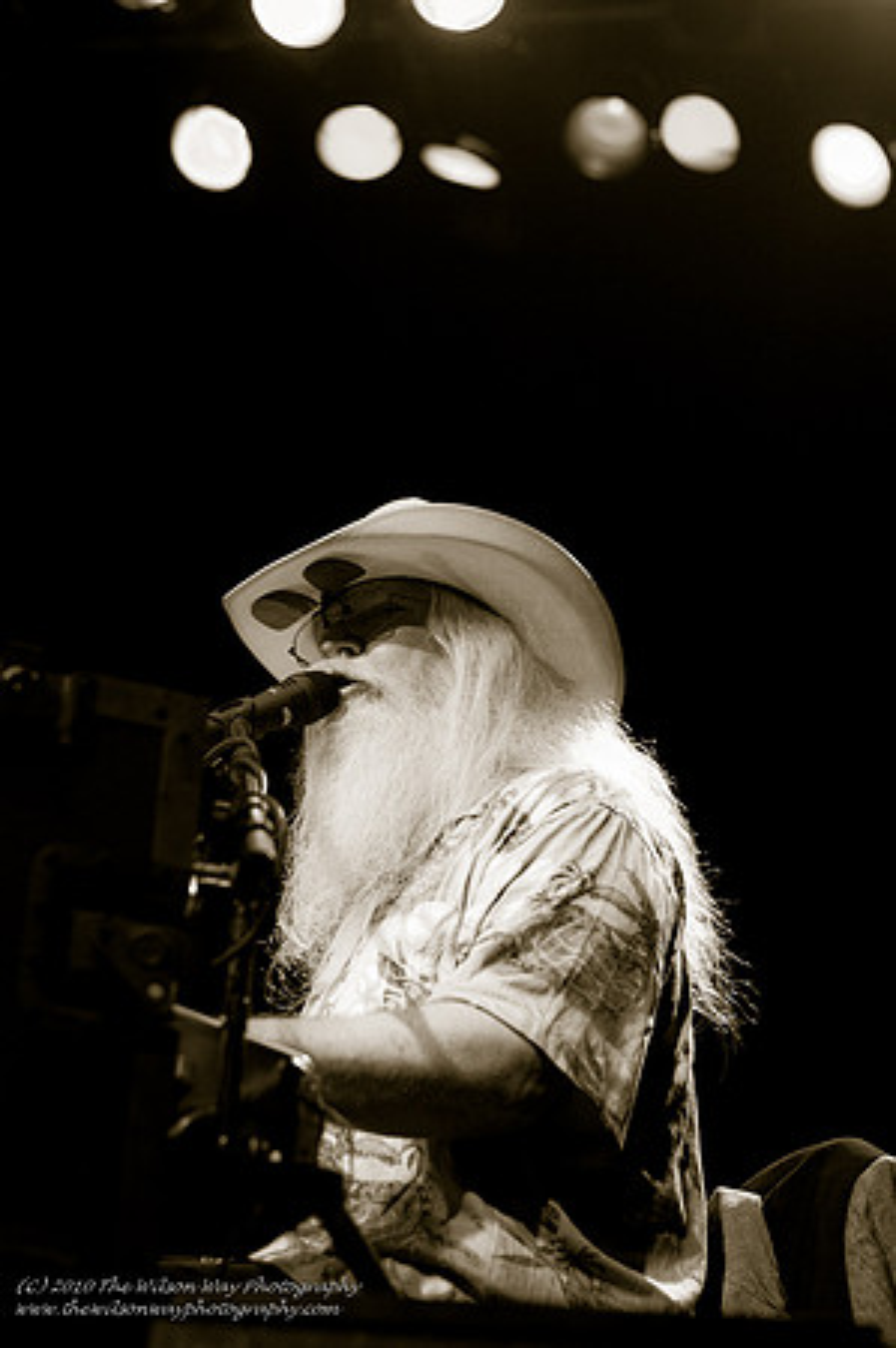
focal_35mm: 75
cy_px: 674
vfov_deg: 27.0
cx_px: 448
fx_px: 2806
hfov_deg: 18.1
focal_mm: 50
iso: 800
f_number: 2.8
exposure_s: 1/60
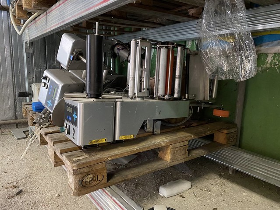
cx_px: 140
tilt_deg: -10.0
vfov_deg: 53.1
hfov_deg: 67.3
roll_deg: -1.3
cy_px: 105
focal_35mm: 26
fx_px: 210
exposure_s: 1/25
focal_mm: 4.25
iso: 640
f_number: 1.8
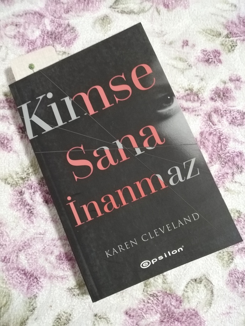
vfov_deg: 67.3
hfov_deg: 53.1
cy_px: 163
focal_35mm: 26
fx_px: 245
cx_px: 122
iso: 726
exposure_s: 1/17.1
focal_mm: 3.62
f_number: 1.8
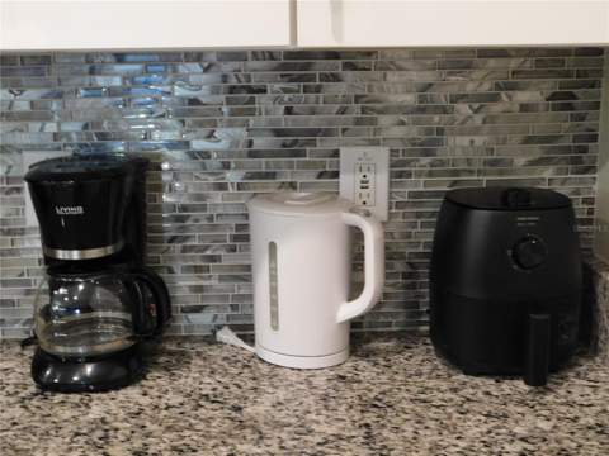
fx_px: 792
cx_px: 304
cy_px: 228
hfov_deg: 42.1
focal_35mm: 45
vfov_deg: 32.2
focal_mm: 8
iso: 400
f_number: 3.7
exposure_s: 1/10
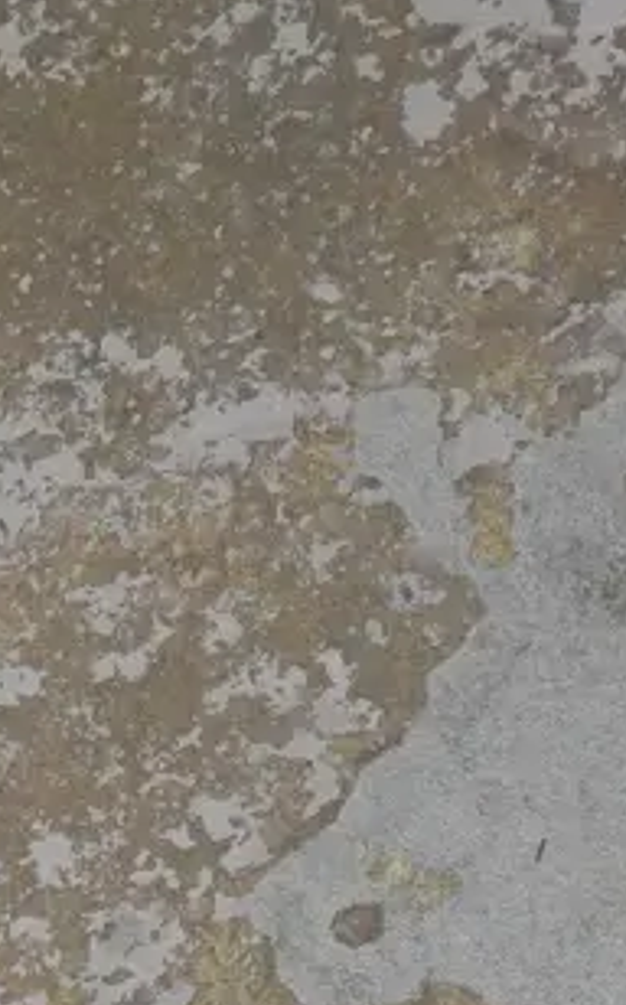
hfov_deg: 9.5
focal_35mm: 134
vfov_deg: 14.5
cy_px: 1537
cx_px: -240
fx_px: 3665
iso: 3200
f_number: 4.3
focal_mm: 19
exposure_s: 1/60
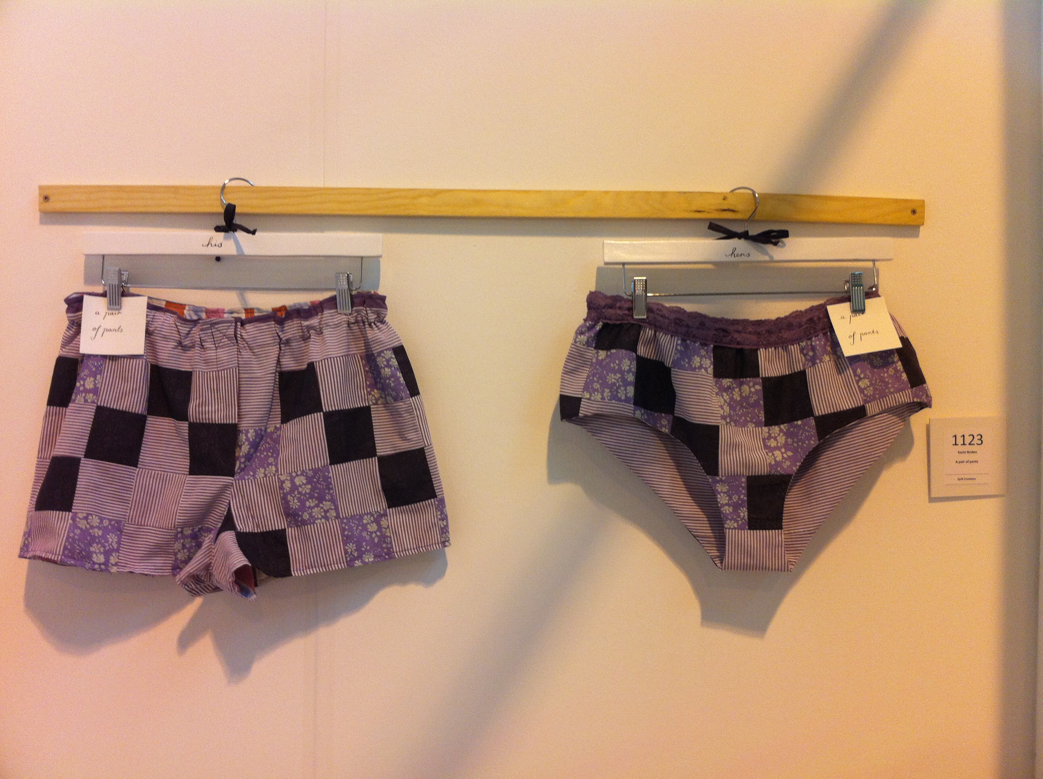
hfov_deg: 52.7
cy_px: 390
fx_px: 1053
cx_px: 522
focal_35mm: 35
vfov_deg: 40.6
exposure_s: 1/17
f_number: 2.8
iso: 100
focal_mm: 3.85
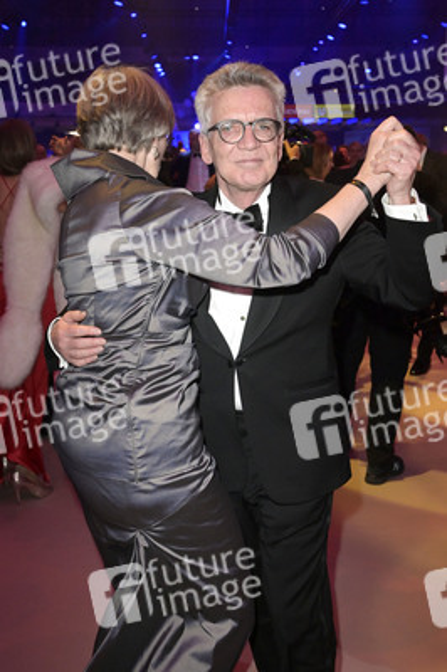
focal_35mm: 36
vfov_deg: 53.2
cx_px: 224
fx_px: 672
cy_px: 336
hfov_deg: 36.8
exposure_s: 1/250
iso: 4000
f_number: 5.6
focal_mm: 36
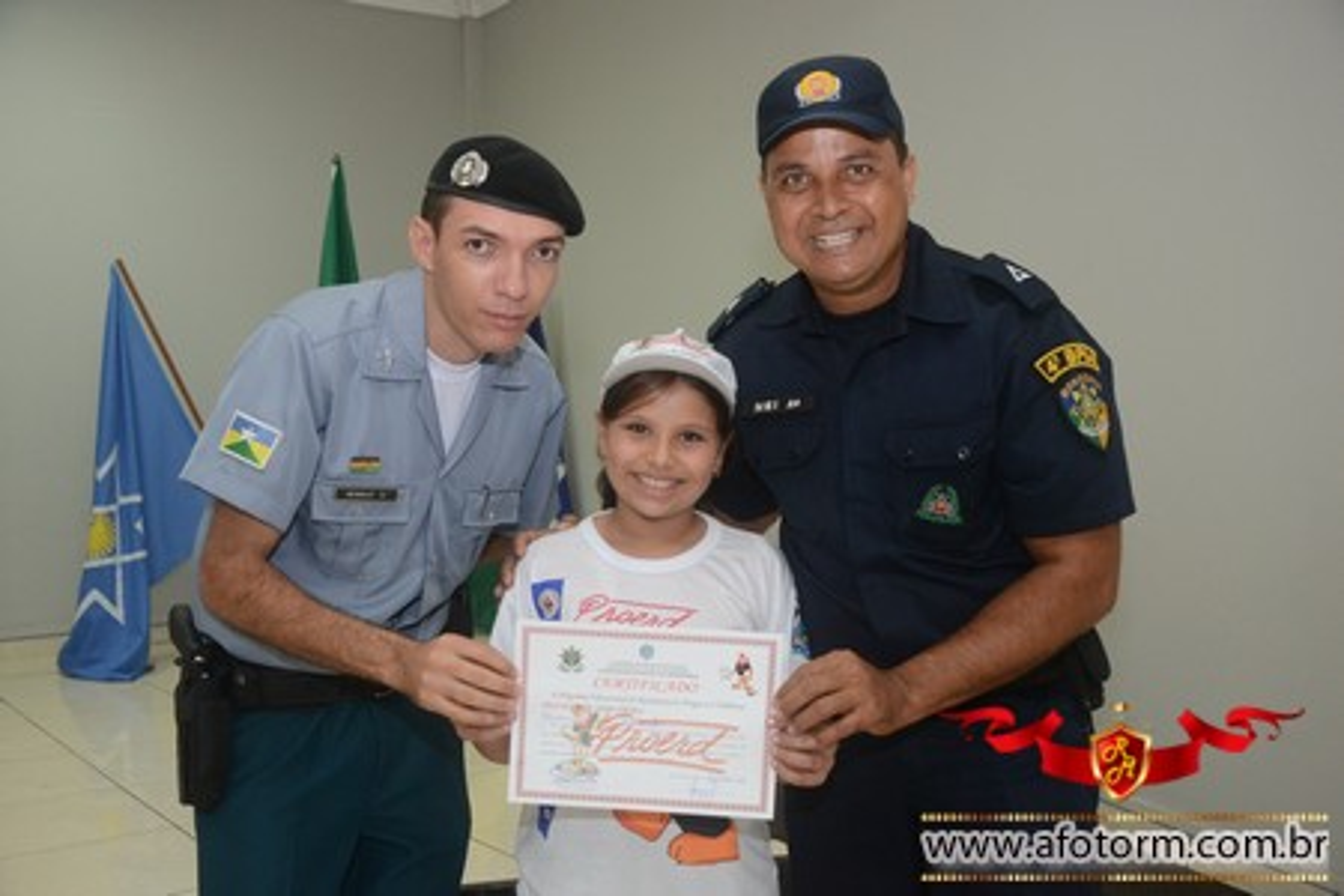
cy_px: 448
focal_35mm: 39
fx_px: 1456
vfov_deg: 34.2
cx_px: 672
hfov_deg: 49.6
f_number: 3.8
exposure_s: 1/100
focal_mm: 26
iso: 1600
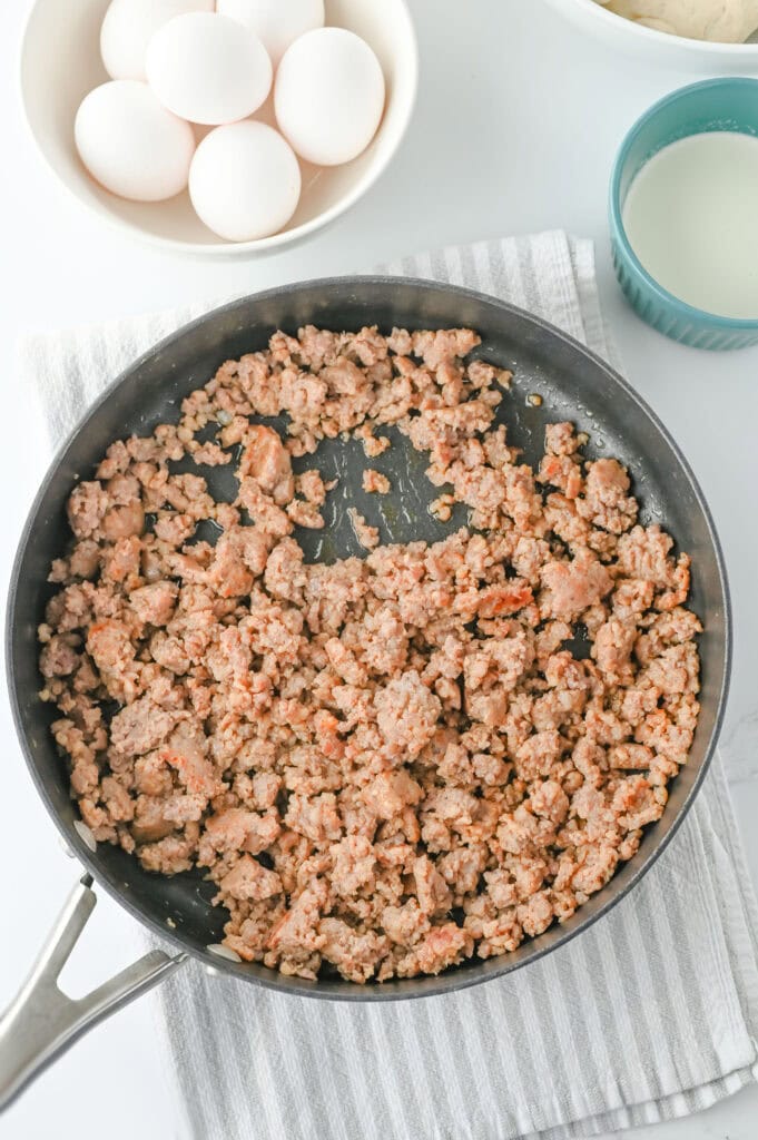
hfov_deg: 26.9
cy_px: 570
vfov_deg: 39.6
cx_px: 379
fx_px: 1582
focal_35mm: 50
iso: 500
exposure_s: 1/100
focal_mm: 50
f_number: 5.6
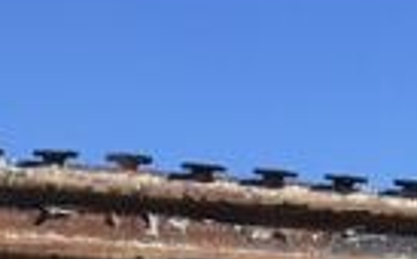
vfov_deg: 8.1
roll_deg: -2.5
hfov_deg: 14.3
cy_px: 686
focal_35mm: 144
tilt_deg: -3.0
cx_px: -9
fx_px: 1633
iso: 25
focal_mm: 4.15
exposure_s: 1/1350
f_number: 2.2
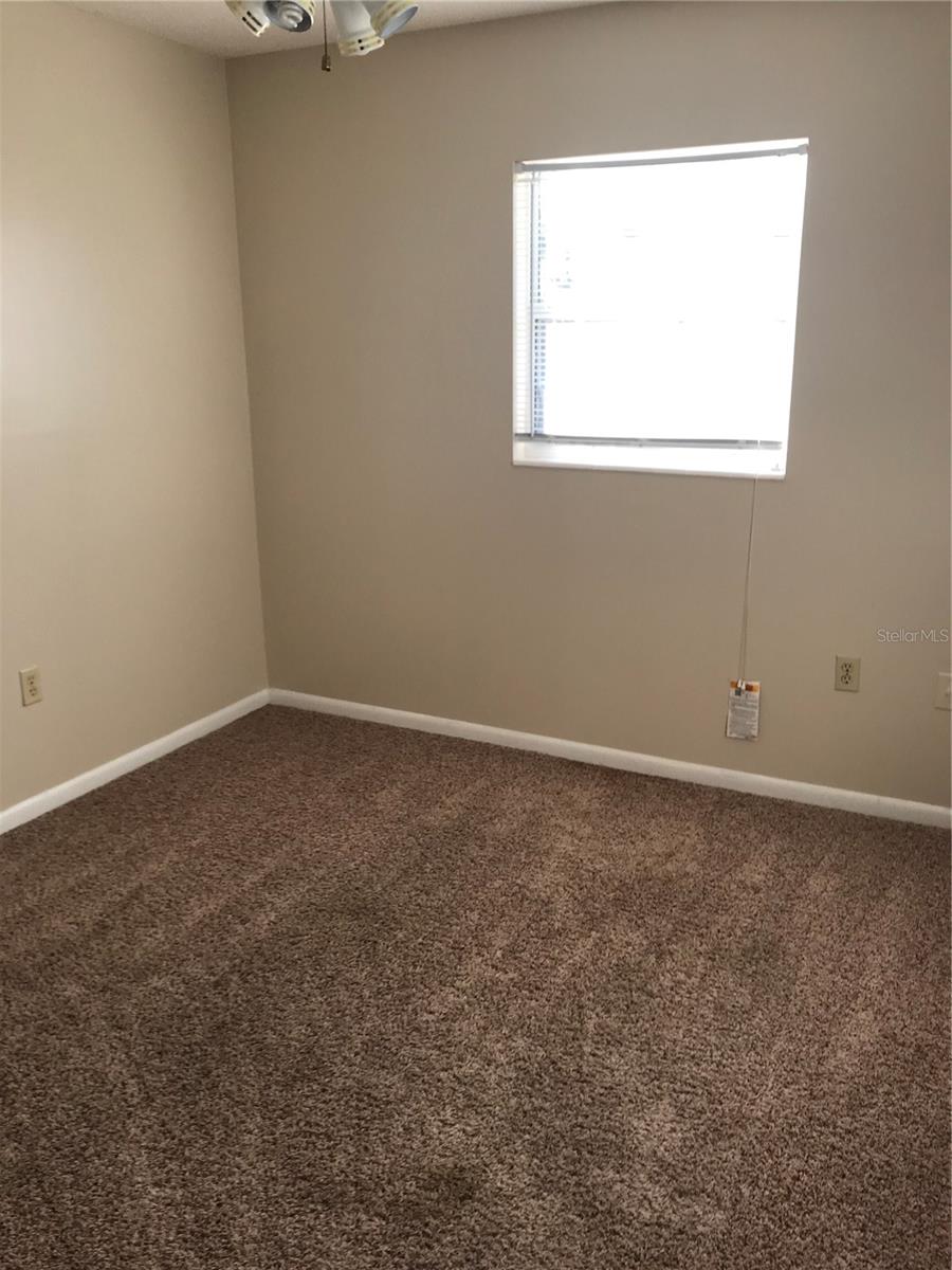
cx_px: 476
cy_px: 635
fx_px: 1027
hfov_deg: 49.7
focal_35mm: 28
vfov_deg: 63.4
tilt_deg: -15.9
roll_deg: -0.4
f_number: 1.8
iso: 32
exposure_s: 1/120
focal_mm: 3.99
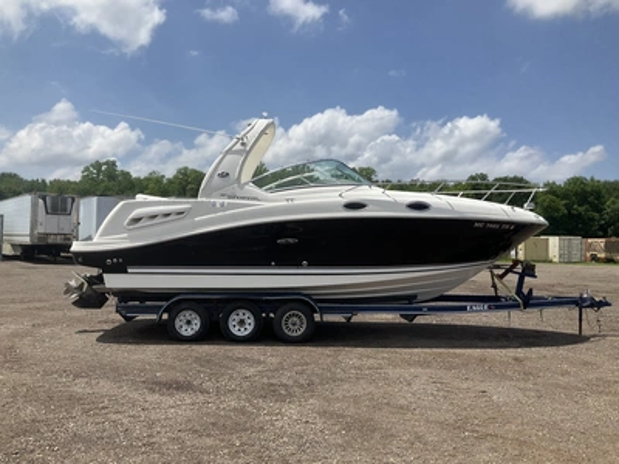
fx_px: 519
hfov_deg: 61.7
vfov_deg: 48.2
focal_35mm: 29
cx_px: 310
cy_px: 232
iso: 25
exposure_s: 1/2801
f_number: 1.8
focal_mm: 3
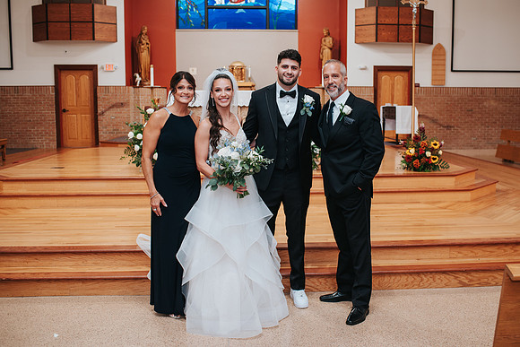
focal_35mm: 38
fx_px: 552
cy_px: 167
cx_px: 280
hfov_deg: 50.4
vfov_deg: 34.9
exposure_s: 1/125
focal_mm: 35
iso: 720
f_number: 2.8
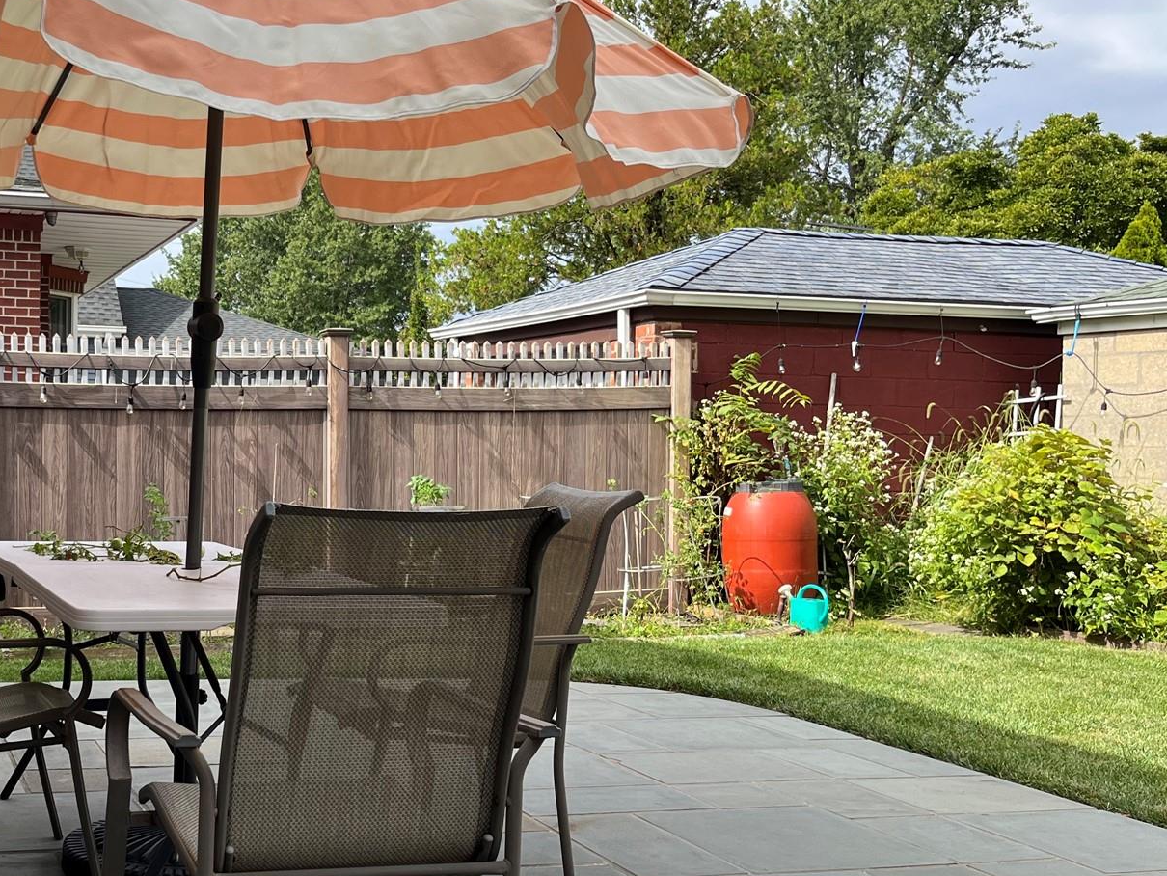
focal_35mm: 44
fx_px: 1484
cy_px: 452
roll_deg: -1.0
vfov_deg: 32.9
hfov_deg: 40.9
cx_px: 210
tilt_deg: -0.7
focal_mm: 5.1
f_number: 1.6
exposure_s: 1/1776
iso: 50
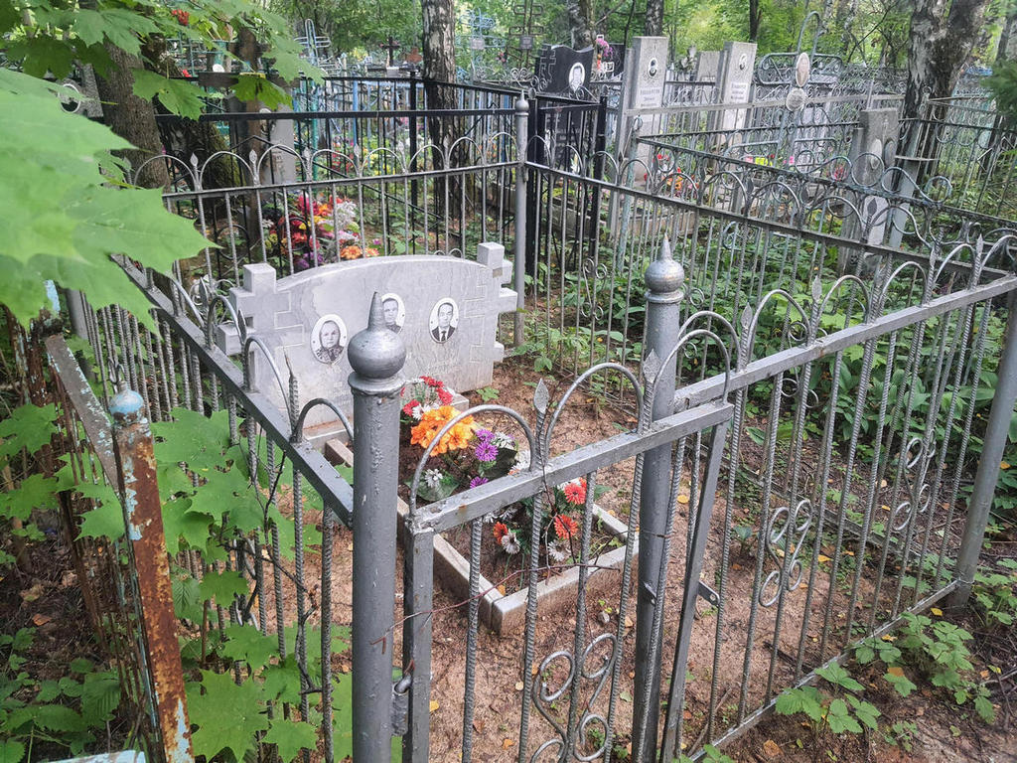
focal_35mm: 26
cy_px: 382
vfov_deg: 53.1
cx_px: 508
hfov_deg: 67.3
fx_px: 764
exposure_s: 1/100
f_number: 1.7
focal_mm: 4.32
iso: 160
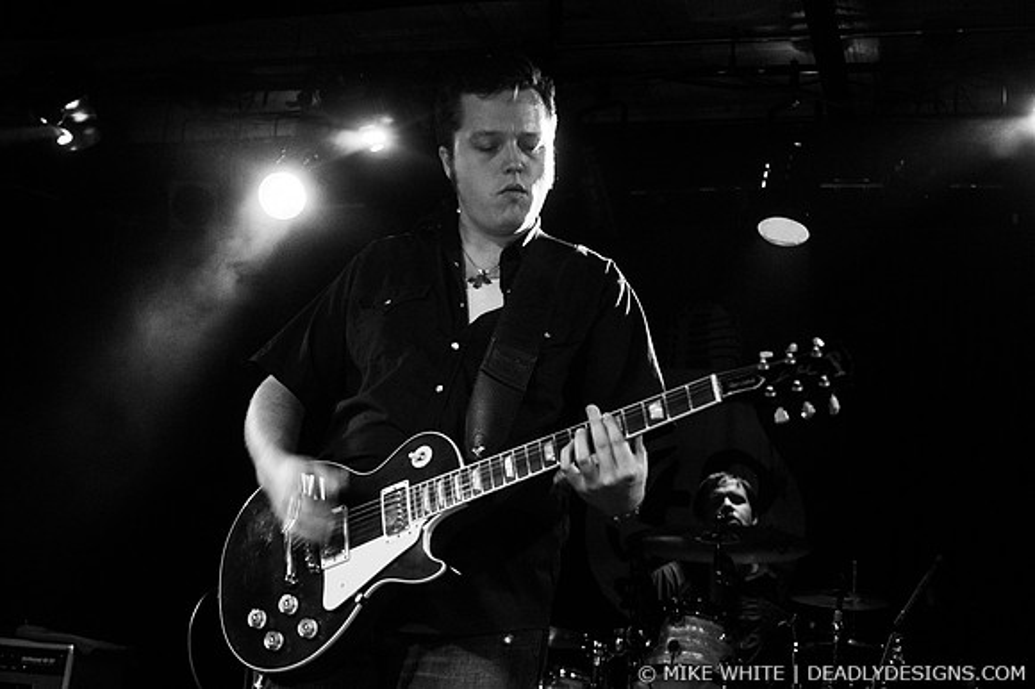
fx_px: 1508
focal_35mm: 52
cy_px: 344
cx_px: 518
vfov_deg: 25.7
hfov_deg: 37.9
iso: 800
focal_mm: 35
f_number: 2.8
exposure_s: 1/50
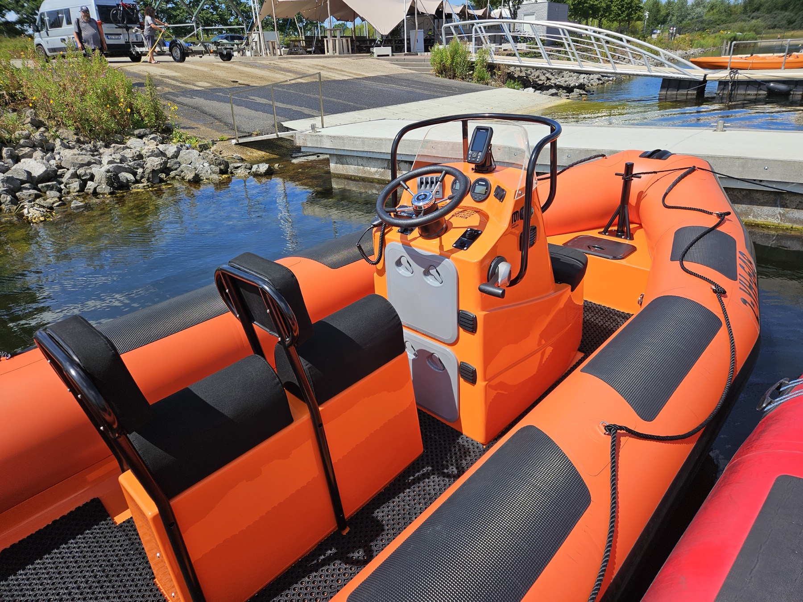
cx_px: 402
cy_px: 301
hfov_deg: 73.9
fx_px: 534
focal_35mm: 23
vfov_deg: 58.9
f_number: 1.8
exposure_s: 1/2157
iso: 25
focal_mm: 5.4
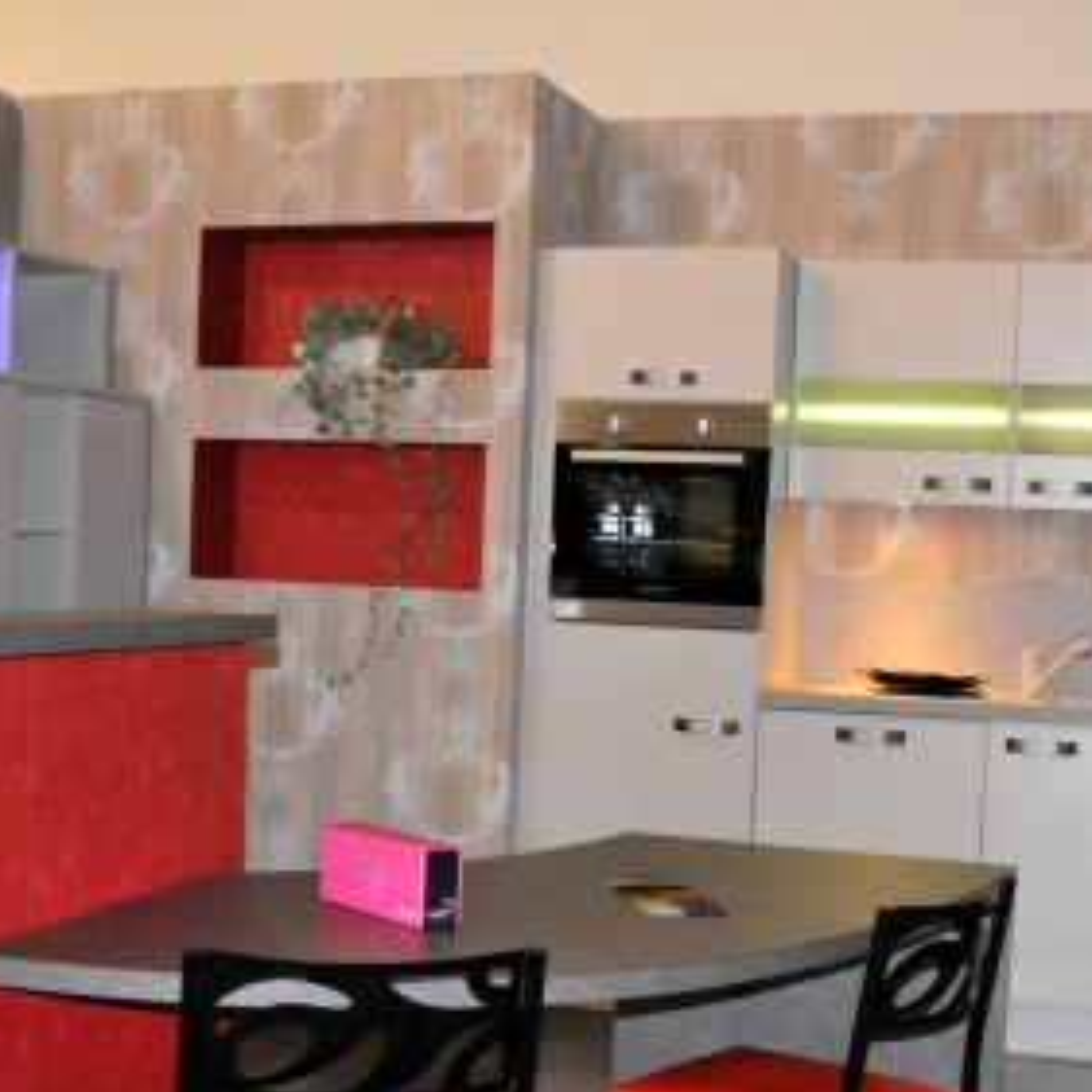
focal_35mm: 57
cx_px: 455
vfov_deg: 29.9
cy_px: 701
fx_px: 2034
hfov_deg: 30.0
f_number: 7.1
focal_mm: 18
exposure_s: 1/60
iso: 3200
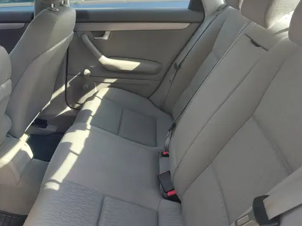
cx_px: 116
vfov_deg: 45.2
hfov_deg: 57.8
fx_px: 270
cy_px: 134
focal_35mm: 31
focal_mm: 5.56
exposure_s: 1/334
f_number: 1.8
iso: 100
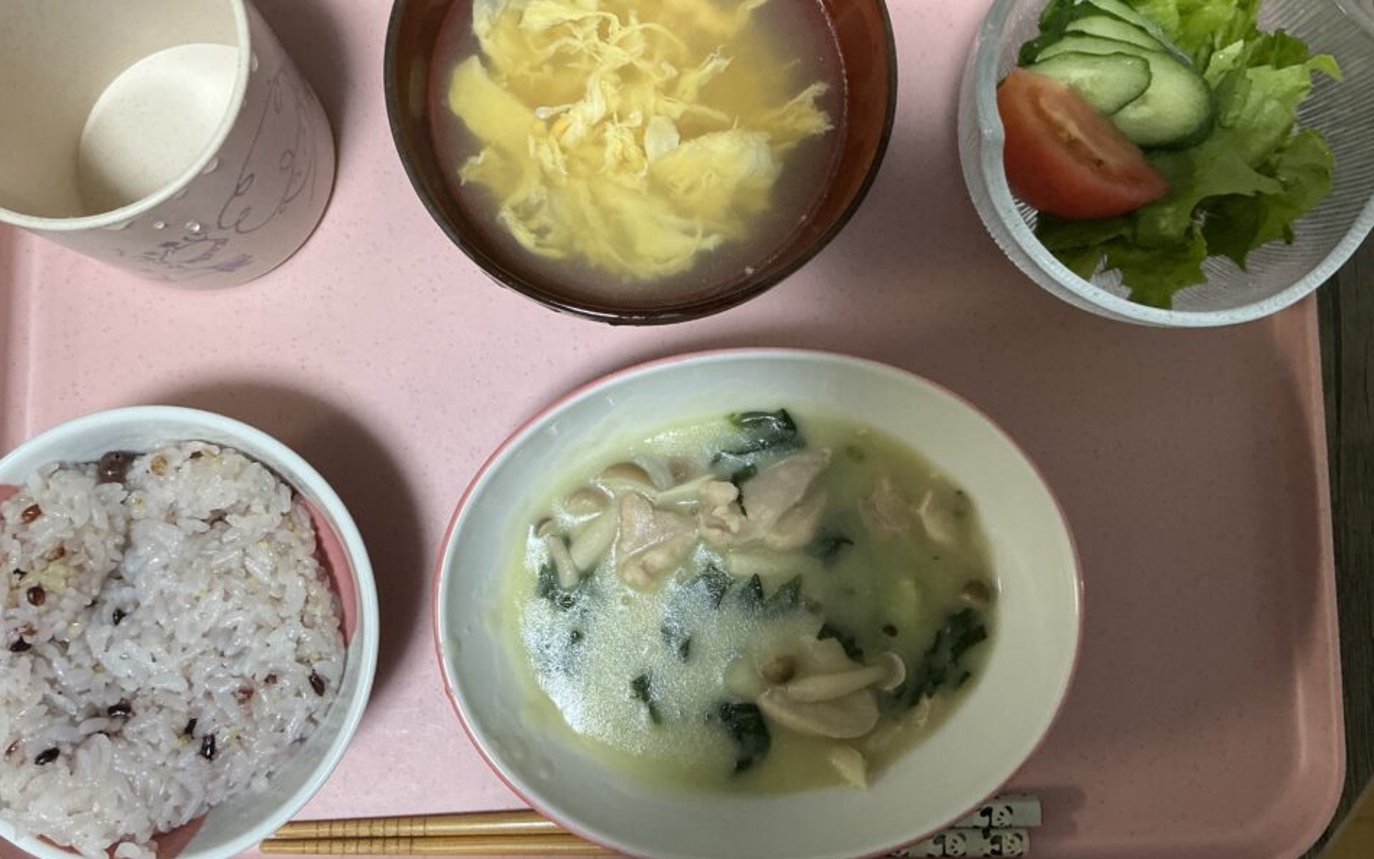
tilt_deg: -83.3
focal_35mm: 32
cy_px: 369
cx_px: 652
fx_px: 1198
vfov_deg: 39.4
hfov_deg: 59.6
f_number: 1.8
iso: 125
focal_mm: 3
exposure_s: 1/60
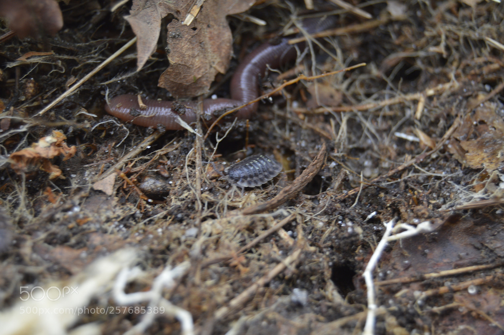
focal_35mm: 82
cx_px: 252
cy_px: 168
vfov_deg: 16.5
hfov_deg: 24.6
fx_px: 1154
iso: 400
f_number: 5.6
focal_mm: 55
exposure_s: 1/80
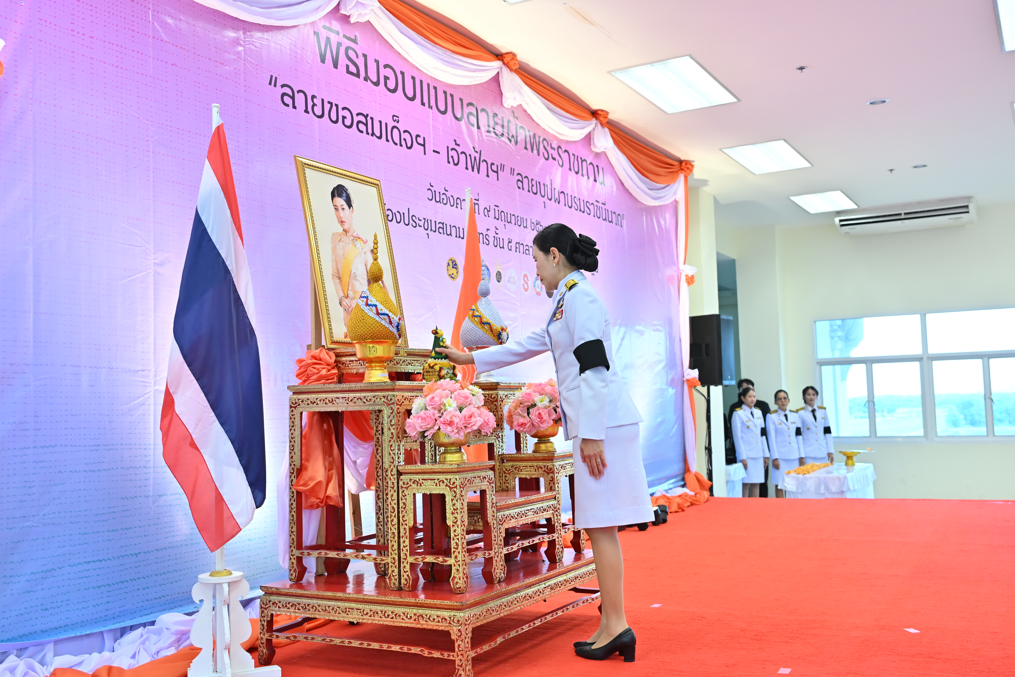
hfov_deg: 55.8
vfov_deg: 38.9
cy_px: 338
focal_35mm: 34
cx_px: 508
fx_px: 959
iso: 1250
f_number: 4
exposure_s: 1/200
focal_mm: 34
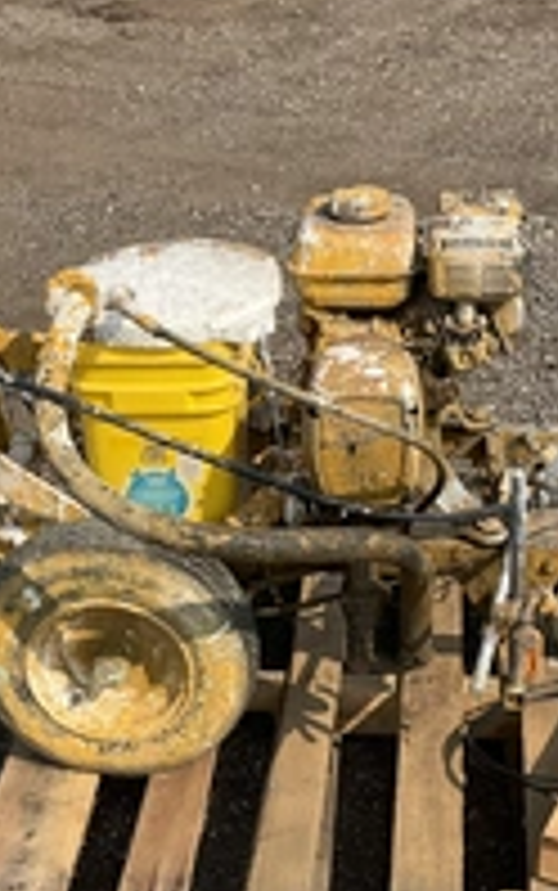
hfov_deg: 20.9
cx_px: 212
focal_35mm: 62
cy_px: 468
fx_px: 1506
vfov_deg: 32.9
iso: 25
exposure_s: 1/1534
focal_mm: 3
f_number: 1.8
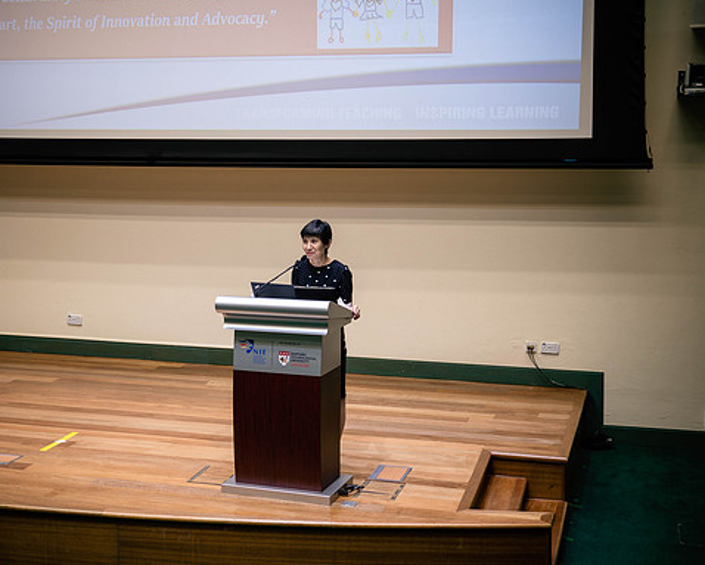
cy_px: 281
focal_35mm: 58
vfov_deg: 26.3
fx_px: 1211
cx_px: 289
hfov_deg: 32.4
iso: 200
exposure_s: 1/100
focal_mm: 24
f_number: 2
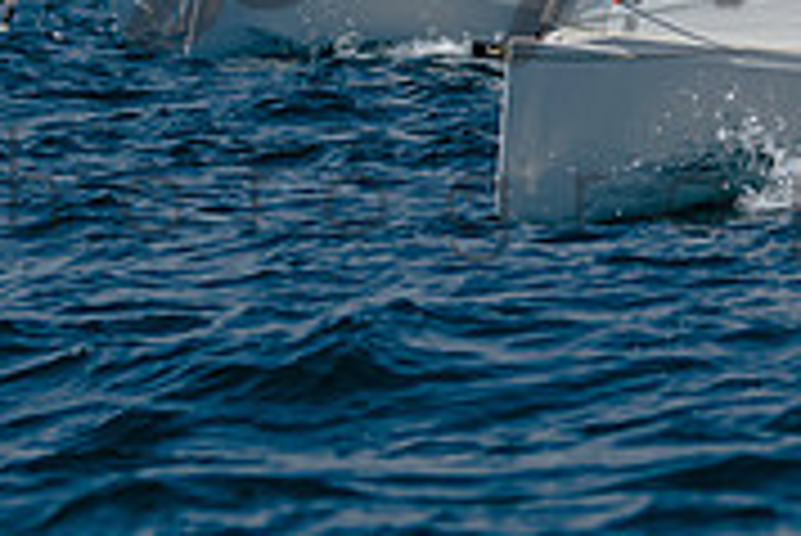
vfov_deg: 1.4
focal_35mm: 955
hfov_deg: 2.2
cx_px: 882
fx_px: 21265
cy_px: -142
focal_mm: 195
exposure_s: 1/2000
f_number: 5.3
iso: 200
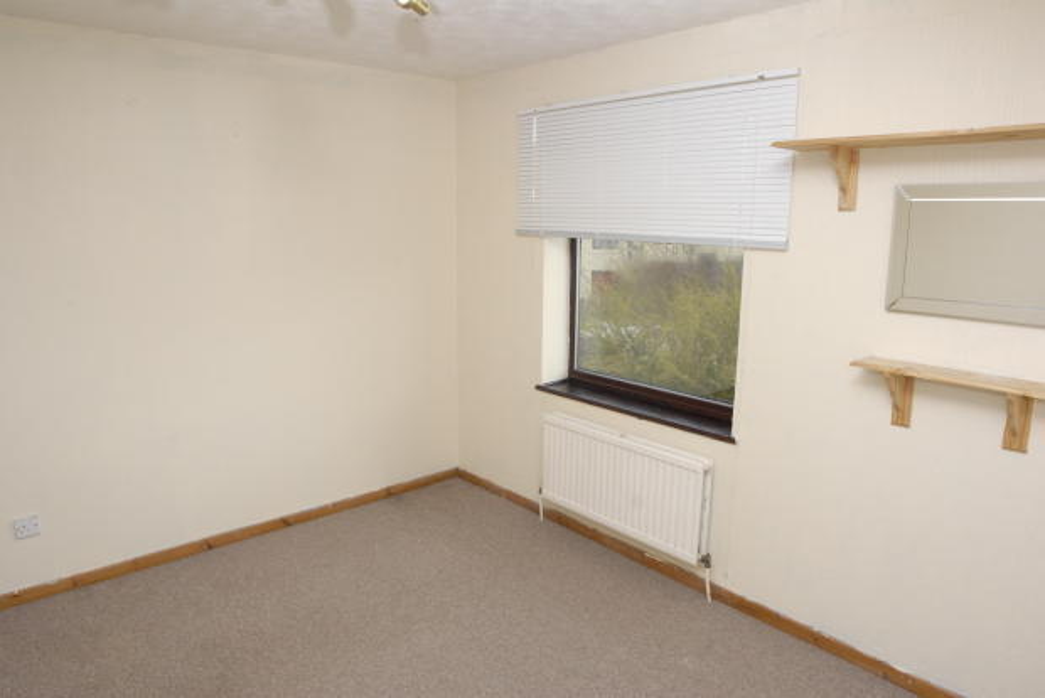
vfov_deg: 56.2
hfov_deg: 77.3
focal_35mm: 22
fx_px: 653
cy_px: 349
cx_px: 522
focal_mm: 15
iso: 640
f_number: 13
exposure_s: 1/250
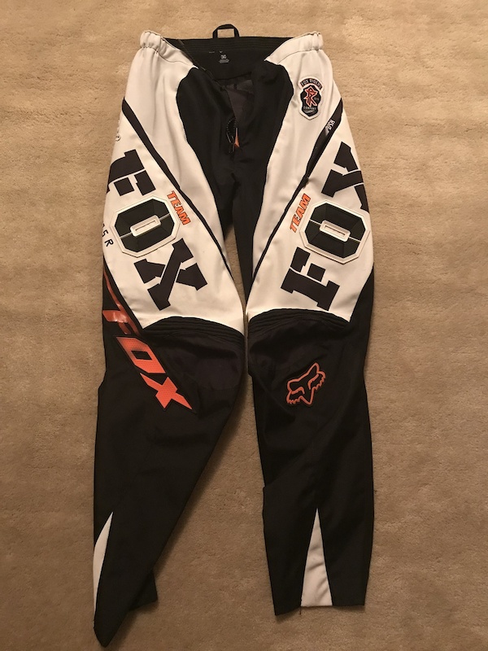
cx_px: 244
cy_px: 326
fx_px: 526
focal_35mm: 28
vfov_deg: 63.4
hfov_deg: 49.7
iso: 100
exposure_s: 1/4
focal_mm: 3.99
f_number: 1.8
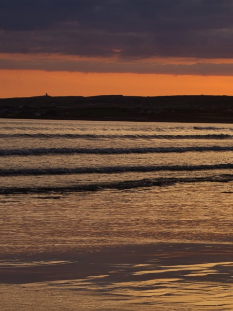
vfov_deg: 12.0
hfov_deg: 8.7
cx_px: 405
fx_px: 1472
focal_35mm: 164
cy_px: 264
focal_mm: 50
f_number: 13
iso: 100
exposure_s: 1/80
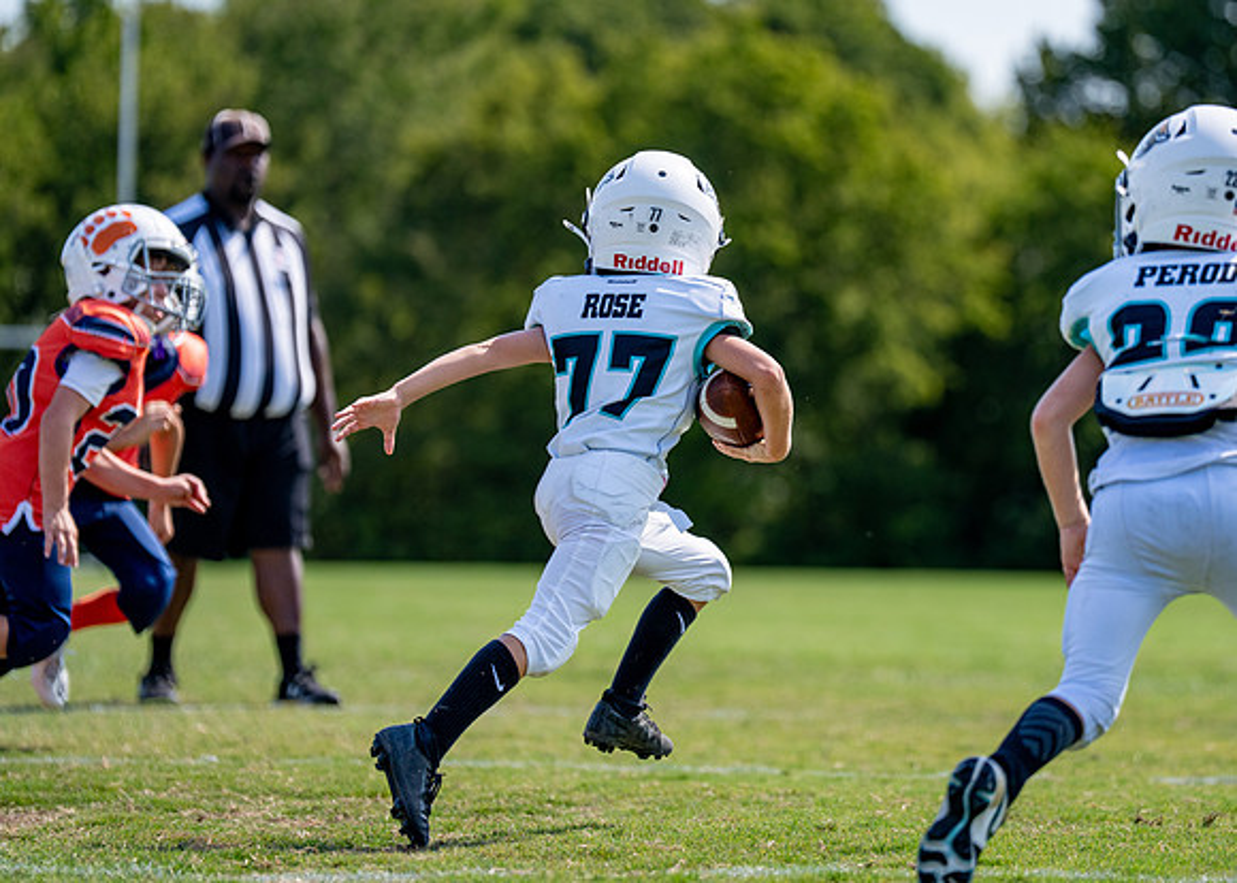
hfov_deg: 11.1
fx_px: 6363
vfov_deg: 7.9
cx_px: 729
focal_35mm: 181
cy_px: 388
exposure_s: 1/4000
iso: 200
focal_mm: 154
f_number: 2.8
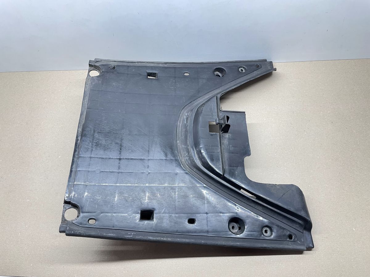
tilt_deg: -61.4
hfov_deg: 67.3
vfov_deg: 53.1
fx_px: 278
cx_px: 185
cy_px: 138
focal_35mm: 26
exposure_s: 1/50
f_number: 1.6
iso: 64
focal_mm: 4.2
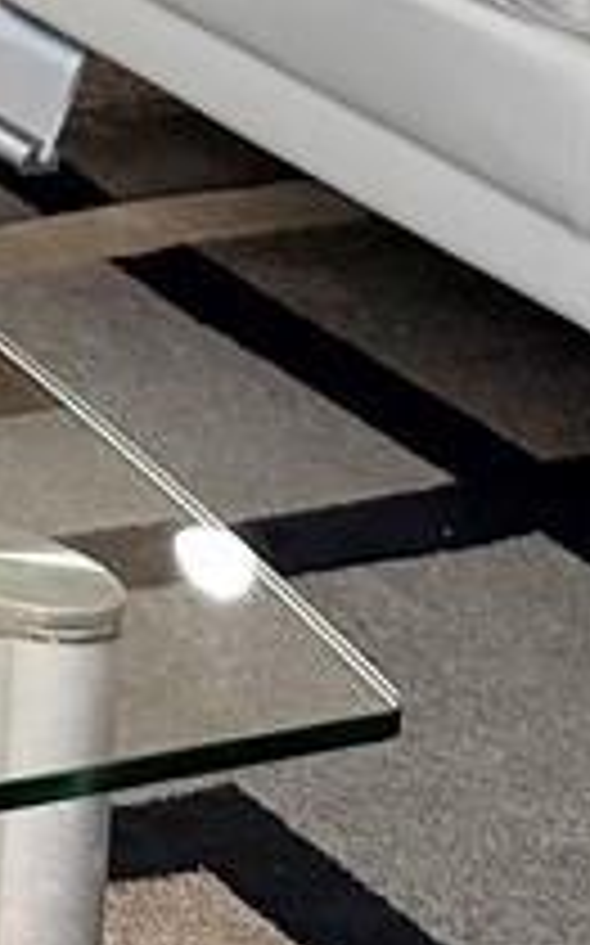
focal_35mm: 194
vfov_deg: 10.0
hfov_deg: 6.2
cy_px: -940
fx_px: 4998
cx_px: -1166
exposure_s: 1/120
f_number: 1.78
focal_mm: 6.76
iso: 200
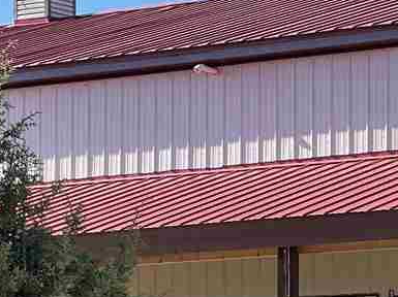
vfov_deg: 6.9
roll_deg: +1.1
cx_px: 390
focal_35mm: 213
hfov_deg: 9.2
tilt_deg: +5.5
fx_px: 2447
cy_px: 295
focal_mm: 7.5
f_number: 2.2
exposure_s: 1/649
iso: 20
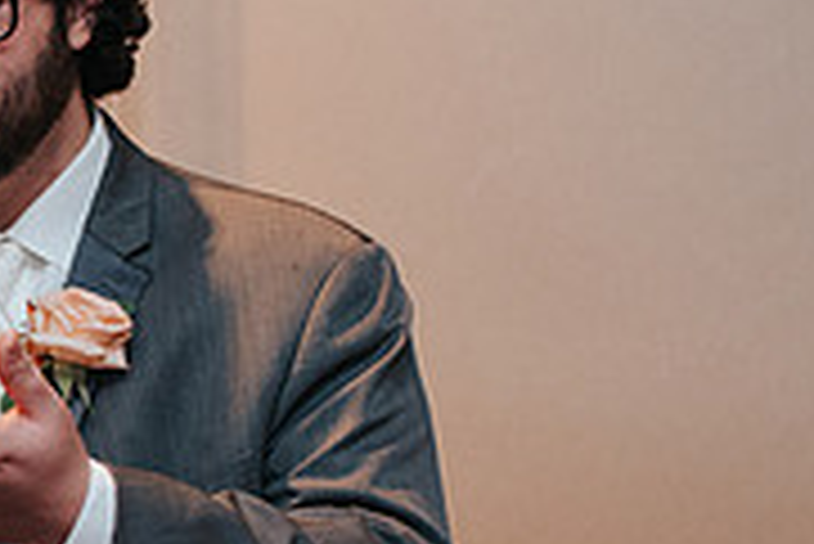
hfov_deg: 15.5
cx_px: -265
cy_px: 492
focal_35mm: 125
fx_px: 2829
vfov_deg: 10.9
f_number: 2.8
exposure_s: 1/160
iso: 800
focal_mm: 35
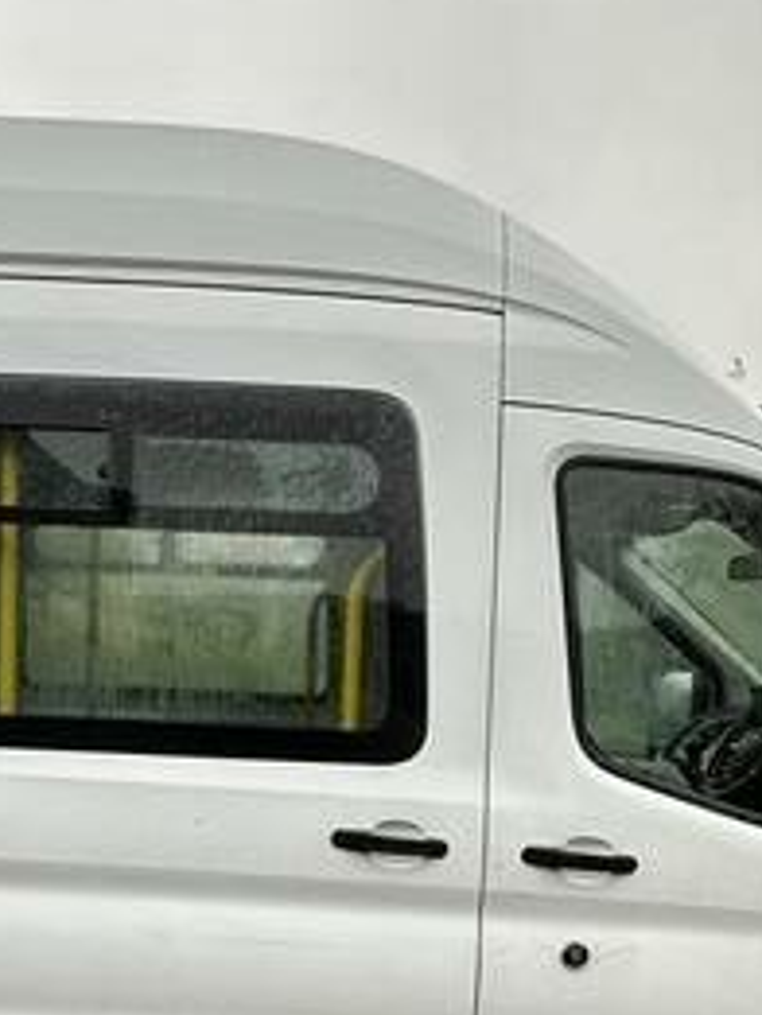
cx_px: 225
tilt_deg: -7.8
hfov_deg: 30.0
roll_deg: +1.1
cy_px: 844
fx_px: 1408
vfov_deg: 37.9
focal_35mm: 48
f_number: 2.2
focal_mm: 2.22
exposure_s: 1/183
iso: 40
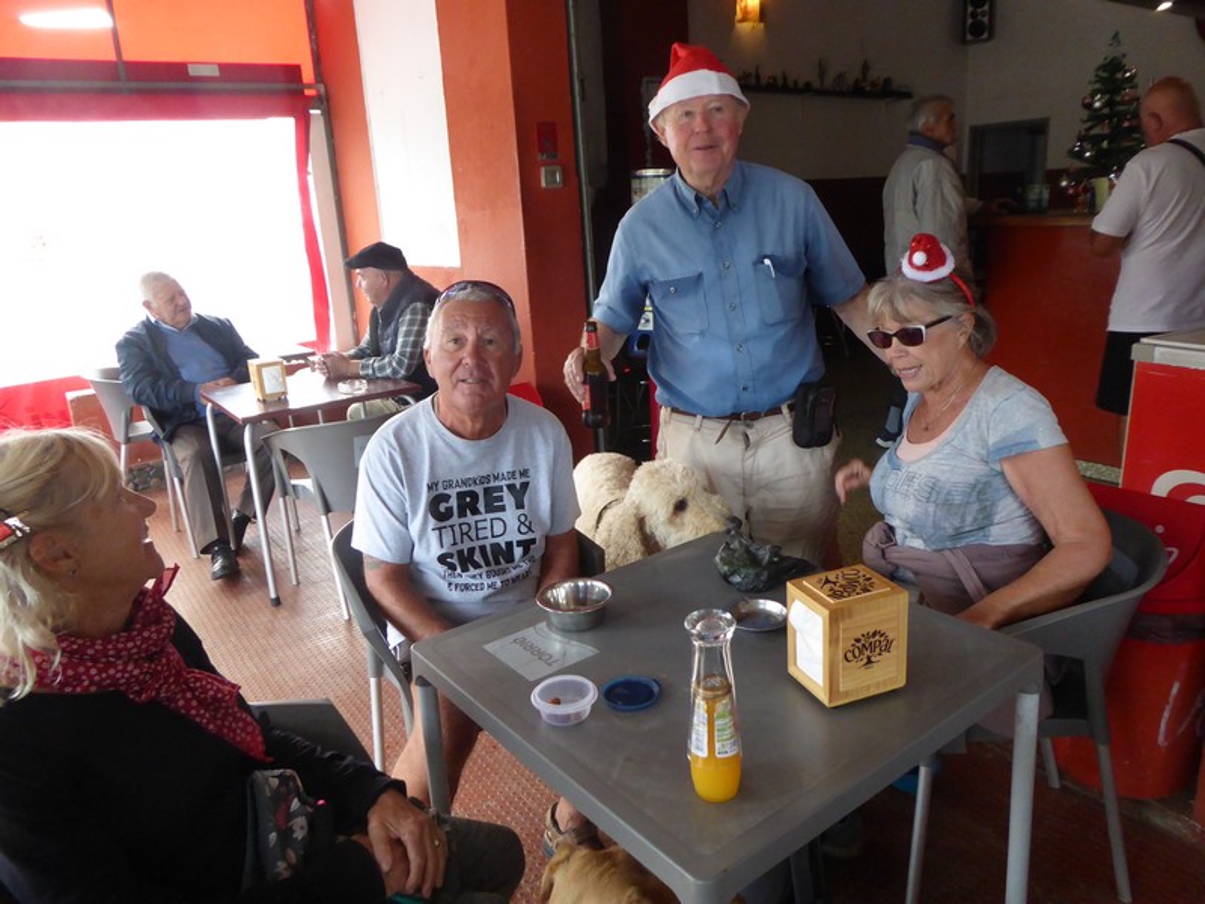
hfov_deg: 69.4
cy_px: 452
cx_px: 602
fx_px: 870
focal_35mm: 25
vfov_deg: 54.9
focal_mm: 4.3
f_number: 3.3
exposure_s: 1/125
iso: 500
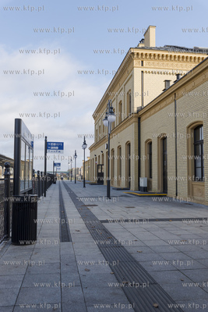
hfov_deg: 41.1
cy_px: 156
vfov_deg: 58.7
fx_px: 277
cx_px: 104
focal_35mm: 32
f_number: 4.5
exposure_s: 1/1250
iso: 400
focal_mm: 32
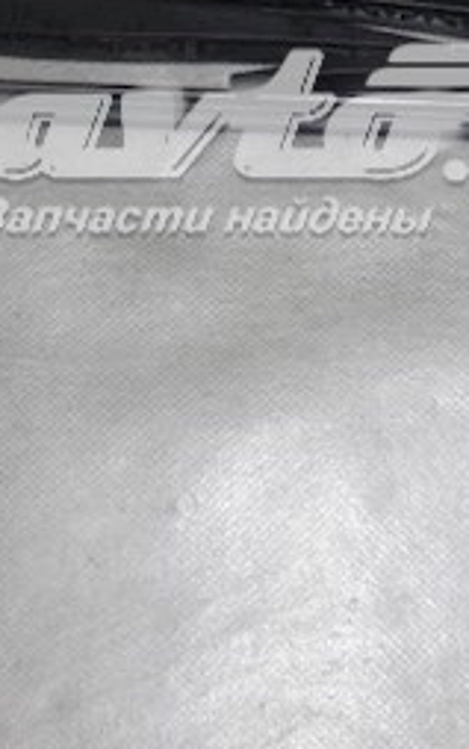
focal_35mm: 96
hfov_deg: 13.6
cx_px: 316
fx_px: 1961
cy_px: 133
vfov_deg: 21.3
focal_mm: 6.3
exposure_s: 1/60
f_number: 2.8
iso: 100
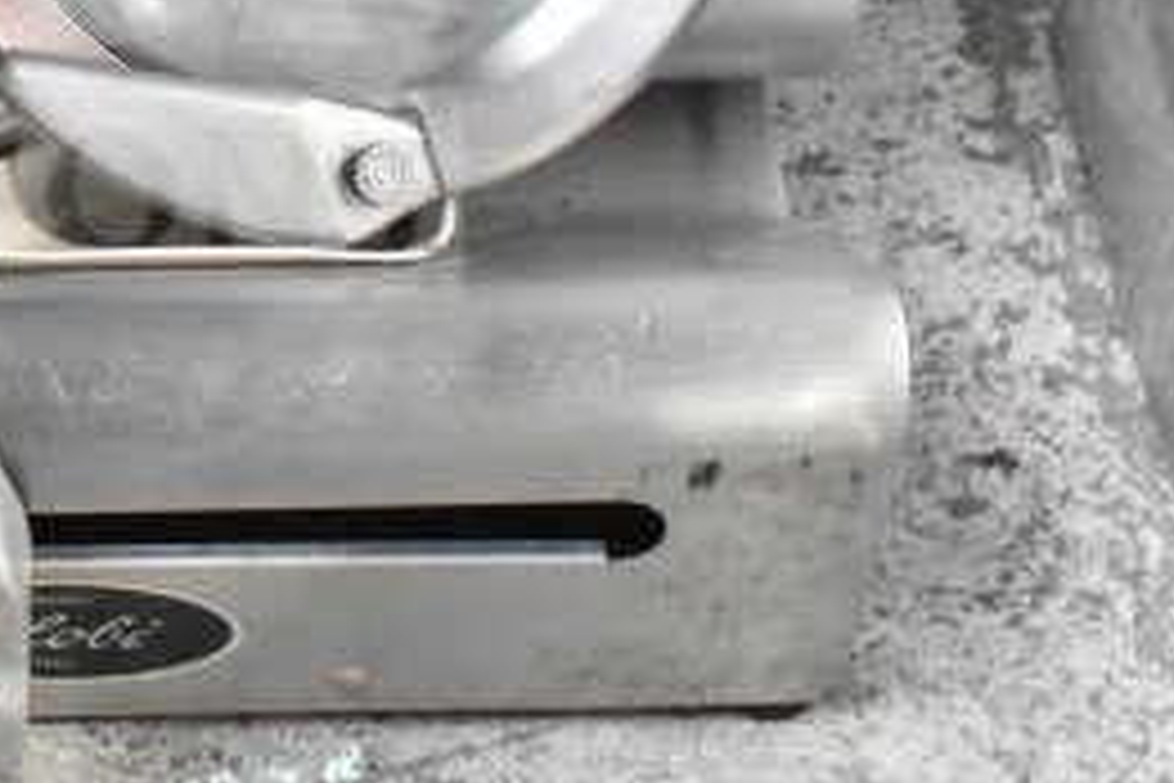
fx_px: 4109
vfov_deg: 10.8
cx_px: -45
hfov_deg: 15.9
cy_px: -56
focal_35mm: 126
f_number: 8
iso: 6400
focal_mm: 36
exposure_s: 1/250
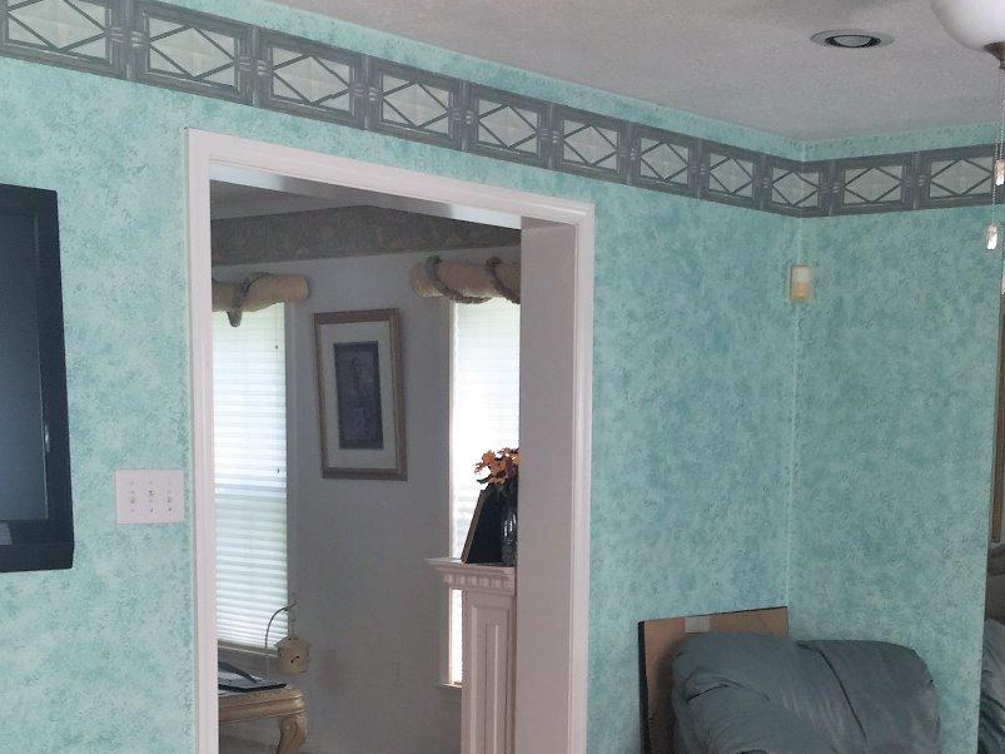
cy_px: 664
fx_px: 1509
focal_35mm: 52
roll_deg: +0.6
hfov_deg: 36.2
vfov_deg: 27.1
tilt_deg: -9.0
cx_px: 711
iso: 32
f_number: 2.2
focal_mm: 4.15
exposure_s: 1/33
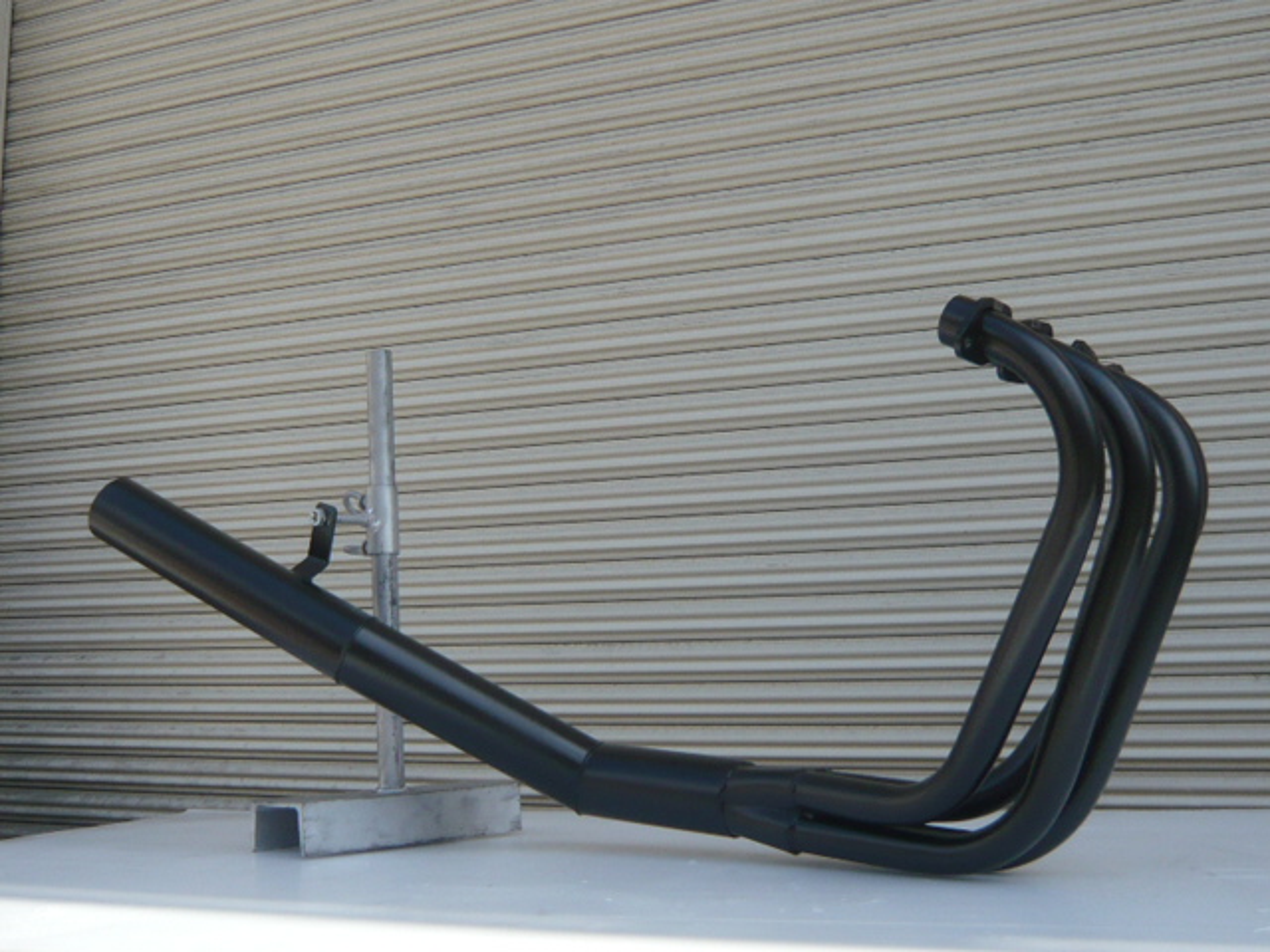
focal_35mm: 40
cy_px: 476
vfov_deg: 36.0
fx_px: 1468
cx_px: 635
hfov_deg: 46.8
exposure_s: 1/640
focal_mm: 4.6
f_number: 2.8
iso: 100
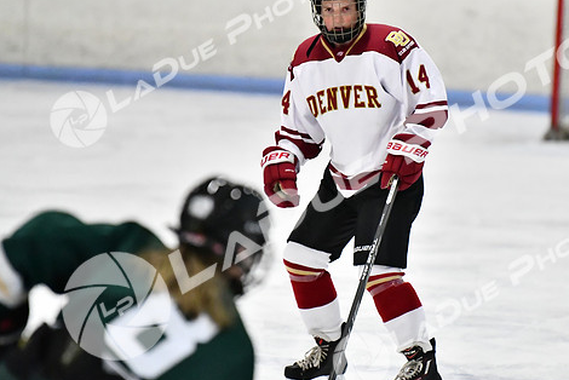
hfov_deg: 5.6
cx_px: 331
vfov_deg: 3.7
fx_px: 5851
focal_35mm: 370
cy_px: 182
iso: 8000
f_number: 2.8
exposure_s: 1/1250
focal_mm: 200
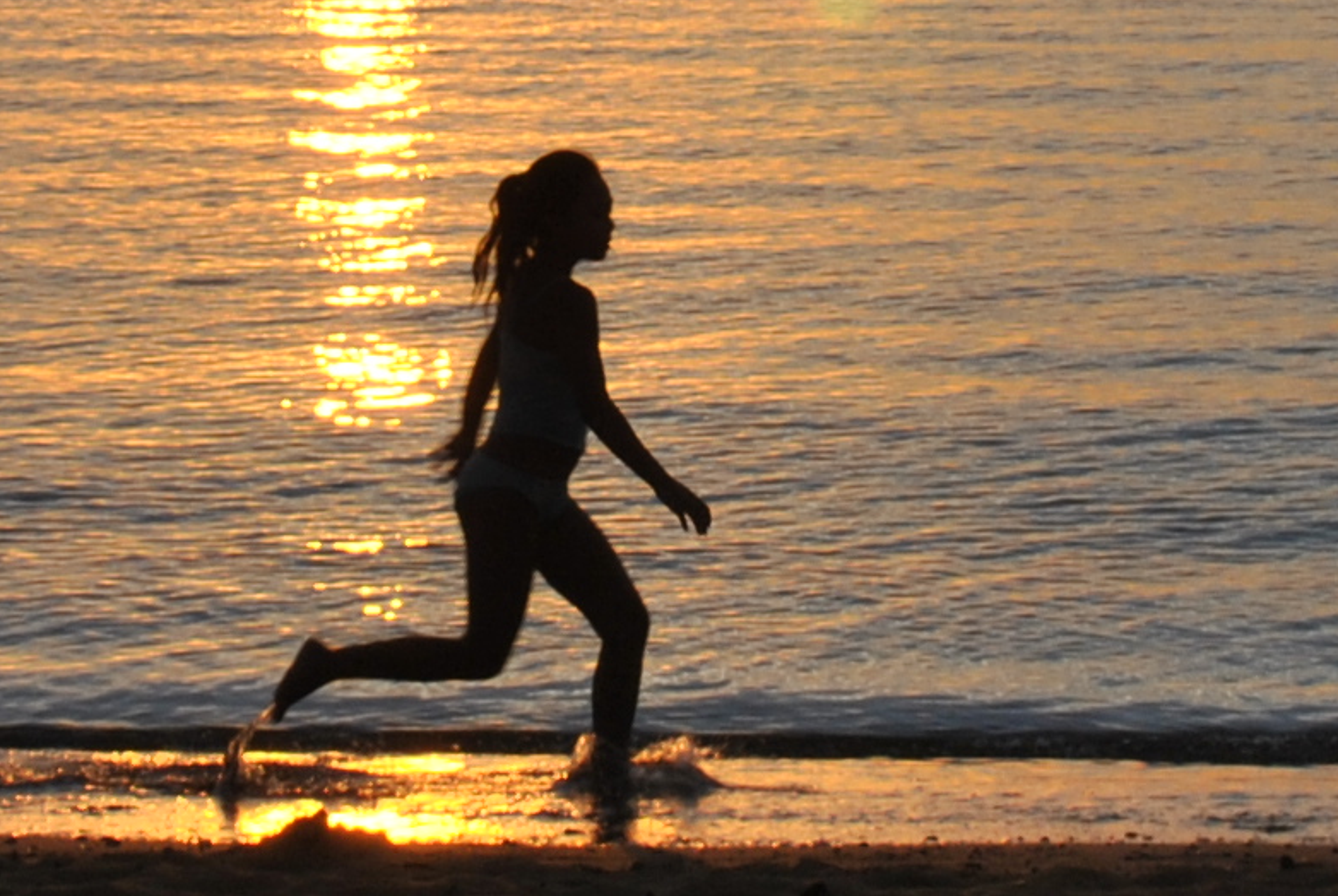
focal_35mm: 193
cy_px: -226
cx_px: 530
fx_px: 7184
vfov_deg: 7.1
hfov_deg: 10.6
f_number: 8
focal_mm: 26
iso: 100
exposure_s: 1/250
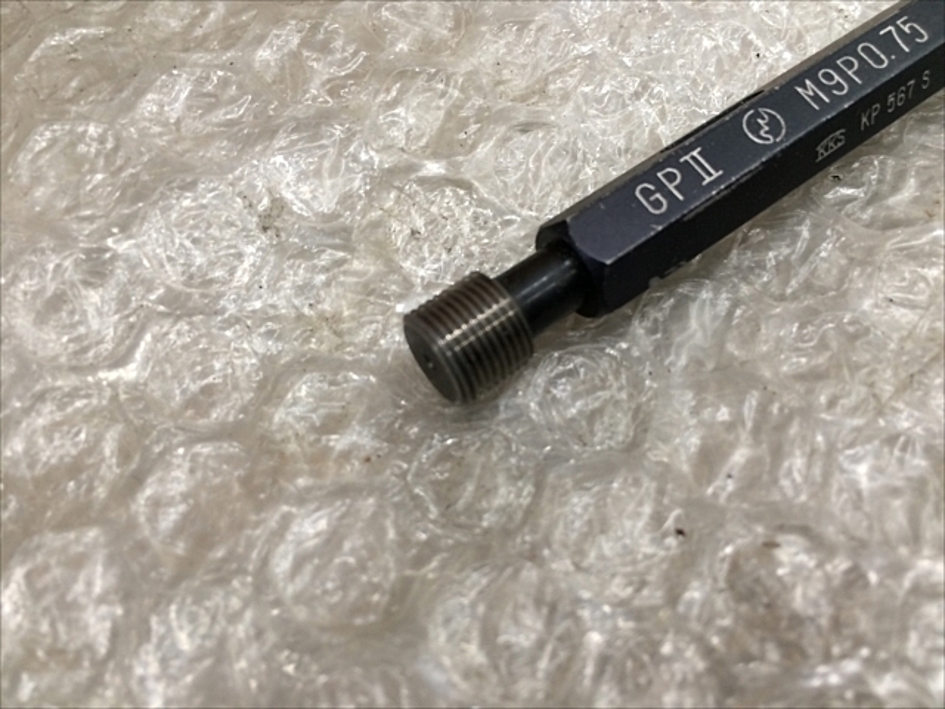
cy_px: 354
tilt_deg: -62.5
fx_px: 792
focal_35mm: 29
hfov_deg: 61.7
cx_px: 472
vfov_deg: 48.2
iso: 64
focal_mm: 4.15
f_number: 2.2
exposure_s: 1/30
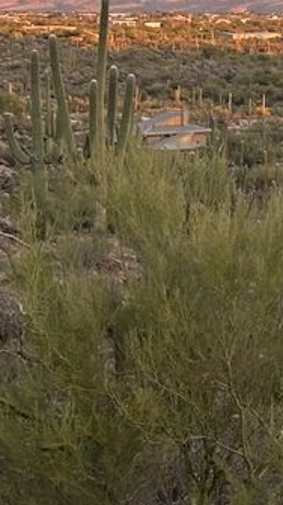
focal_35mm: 160
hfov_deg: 7.0
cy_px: 56
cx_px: 768
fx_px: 2138
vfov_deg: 13.3
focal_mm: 6.86
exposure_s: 1/380
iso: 64
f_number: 1.78
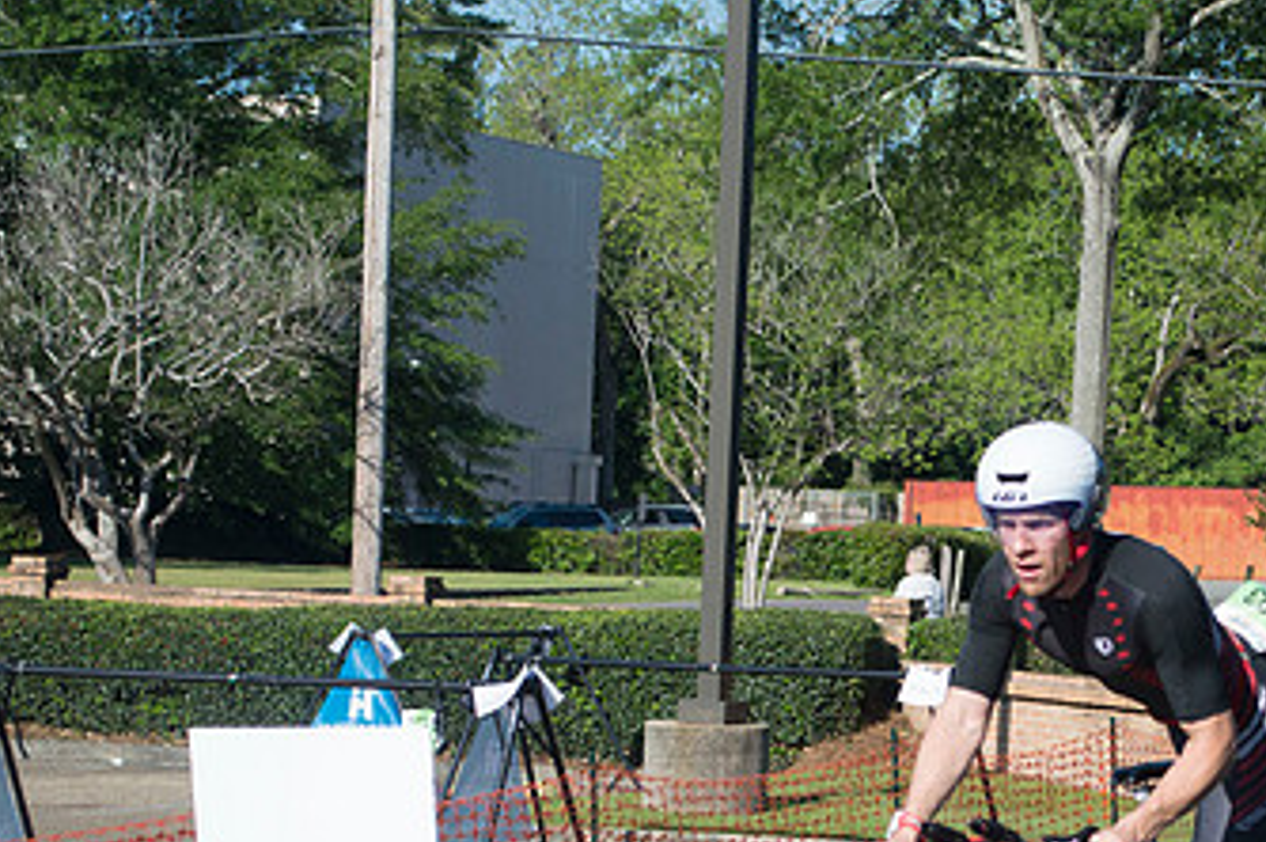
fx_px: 4216
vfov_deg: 11.4
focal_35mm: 120
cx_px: 898
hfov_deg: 17.0
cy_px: 683
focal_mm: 46
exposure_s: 1/1600
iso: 400
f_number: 6.3
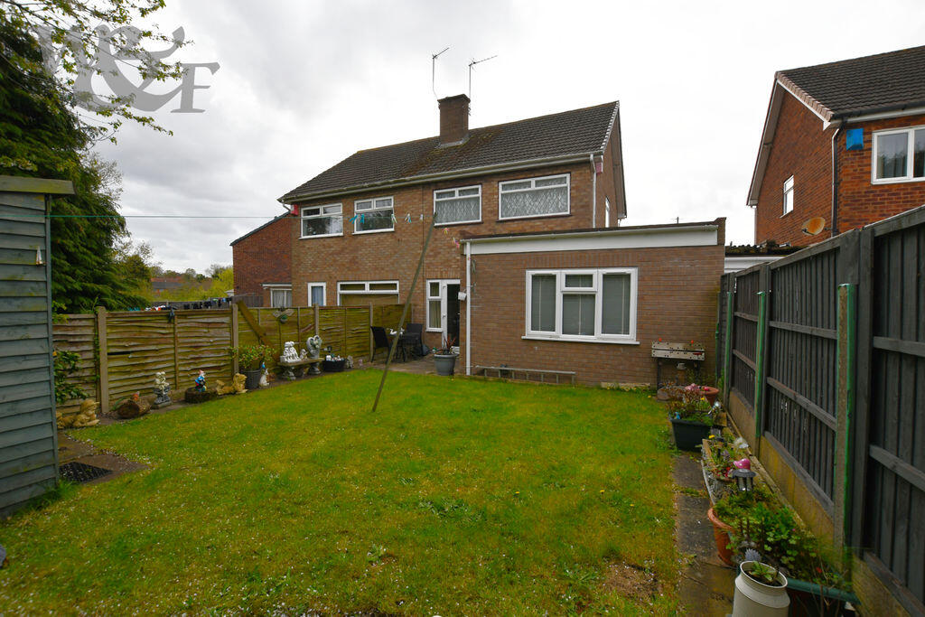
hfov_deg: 100.4
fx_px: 385
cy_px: 308
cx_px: 462
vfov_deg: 77.3
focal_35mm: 15
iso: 140
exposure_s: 1/250
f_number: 8
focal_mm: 10
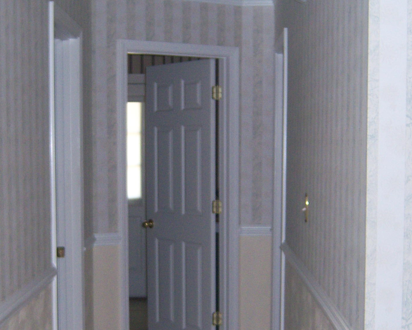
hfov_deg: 25.0
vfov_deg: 20.1
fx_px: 927
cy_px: 216
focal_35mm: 76
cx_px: 177
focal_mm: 7.5
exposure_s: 1/60
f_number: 2.8
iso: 160
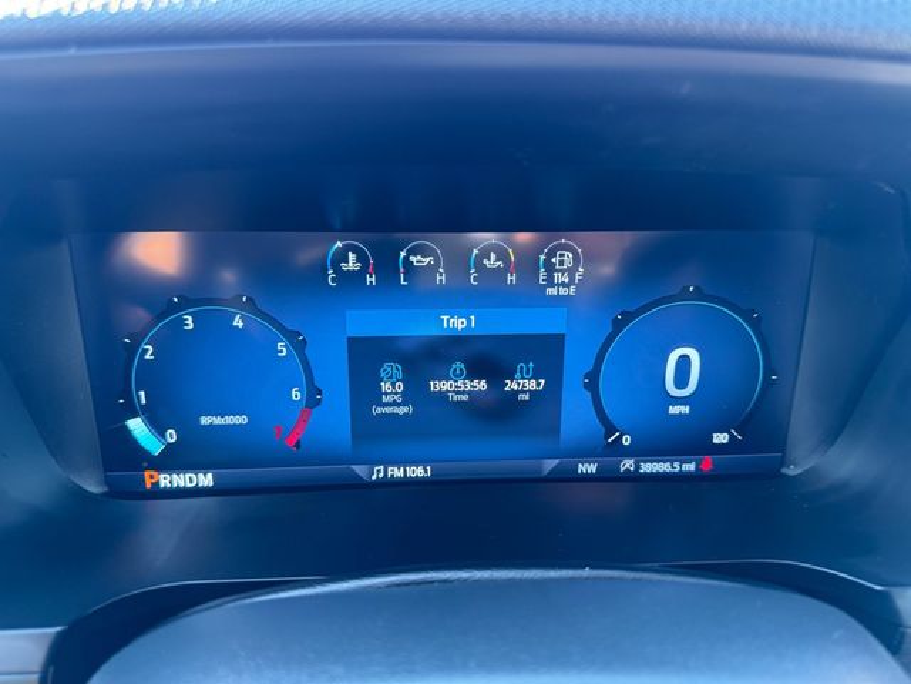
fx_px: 632
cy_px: 342
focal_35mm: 24
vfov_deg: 56.8
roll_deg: +2.3
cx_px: 456
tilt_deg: -25.1
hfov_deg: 71.6
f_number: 1.78
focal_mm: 6.76
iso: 200
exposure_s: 1/62
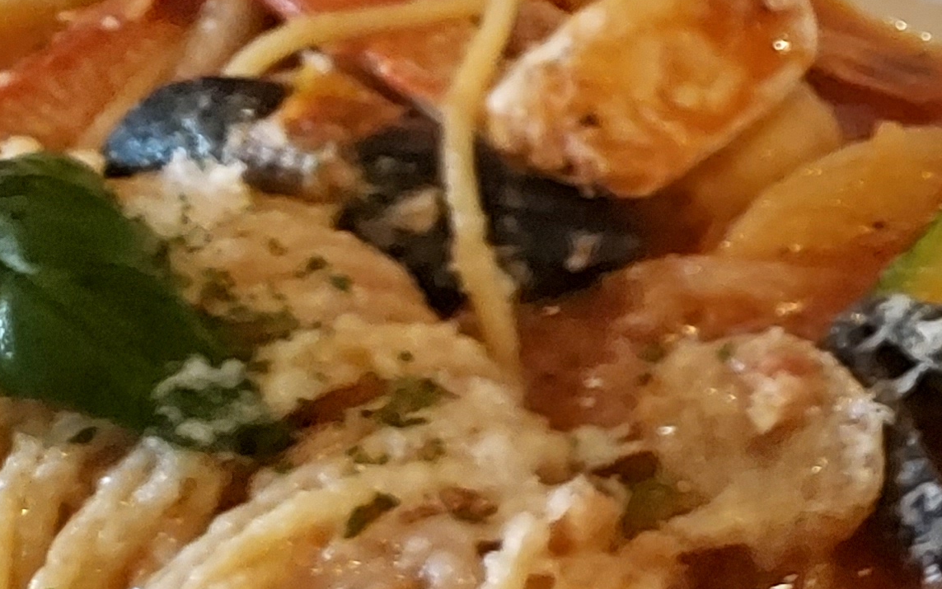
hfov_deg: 19.7
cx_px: 1469
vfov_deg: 14.6
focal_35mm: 89
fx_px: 2285
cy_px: 456
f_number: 1.8
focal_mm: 4.6
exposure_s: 1/30
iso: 500
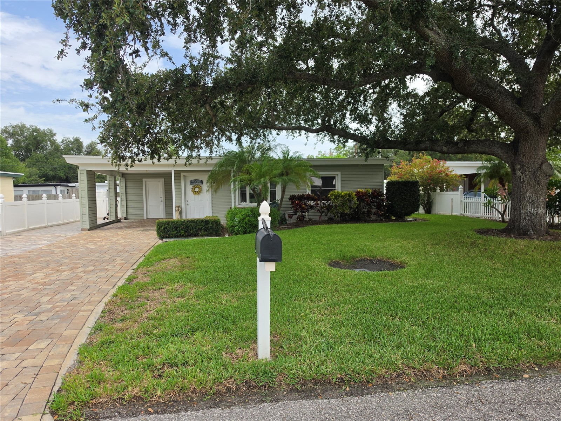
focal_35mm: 23
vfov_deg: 58.9
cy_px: 210
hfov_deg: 73.9
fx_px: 373
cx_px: 280
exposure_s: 1/3521
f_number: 1.4
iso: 64
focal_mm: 6.5
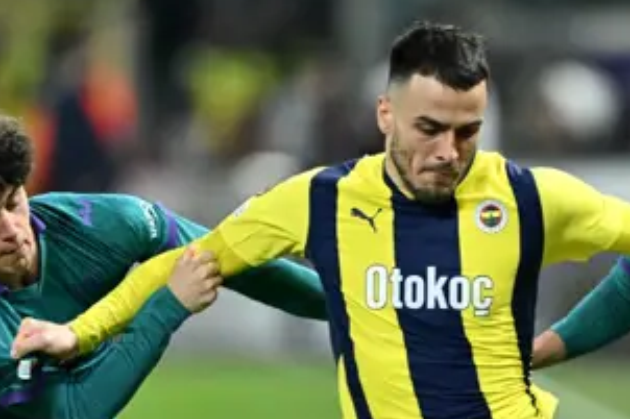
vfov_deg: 1.2
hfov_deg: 1.8
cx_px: 384
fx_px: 20393
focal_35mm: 1166
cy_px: 452
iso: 2000
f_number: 2.8
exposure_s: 1/2000
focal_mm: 400
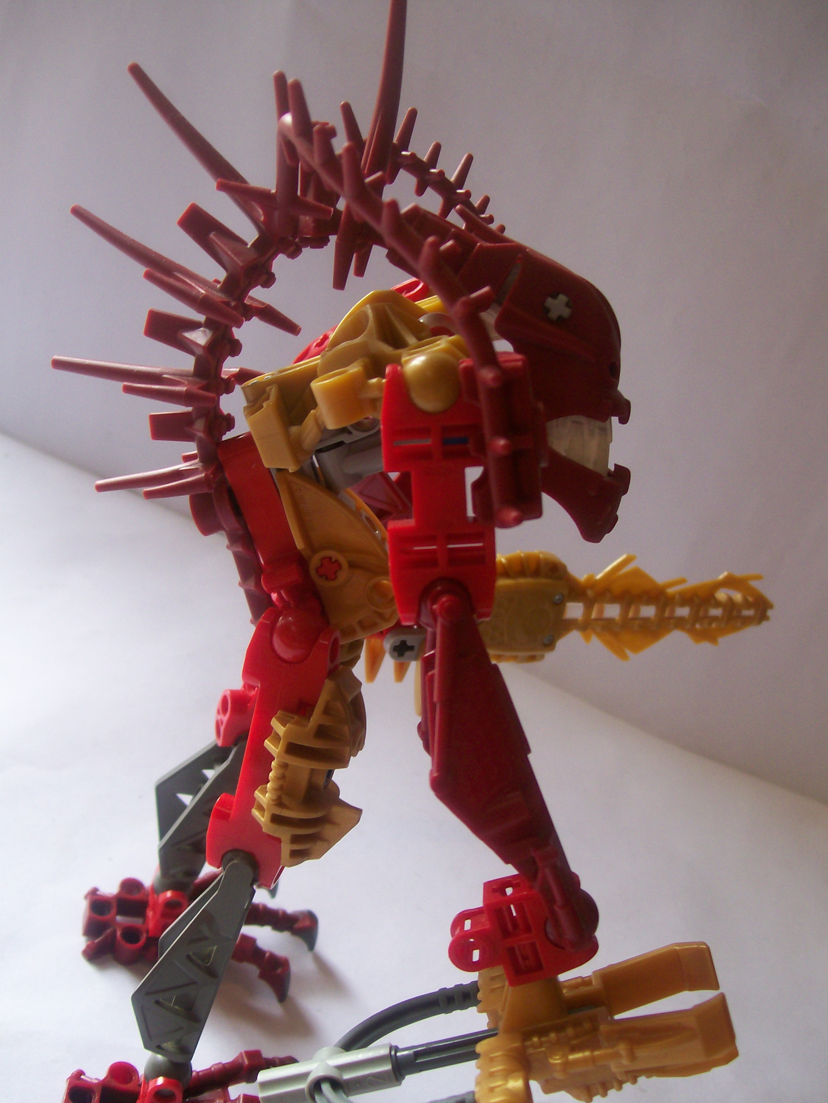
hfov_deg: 39.7
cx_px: 414
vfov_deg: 51.4
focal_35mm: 36
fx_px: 1148
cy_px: 552
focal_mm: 6
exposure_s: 1/41.4
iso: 80
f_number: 2.7
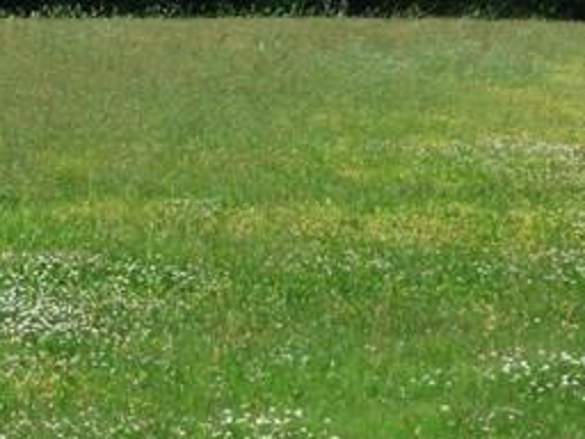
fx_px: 2501
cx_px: 53
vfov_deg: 10.0
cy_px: 238
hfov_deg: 13.2
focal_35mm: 148
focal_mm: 6.47
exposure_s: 1/800
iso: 100
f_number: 3.5
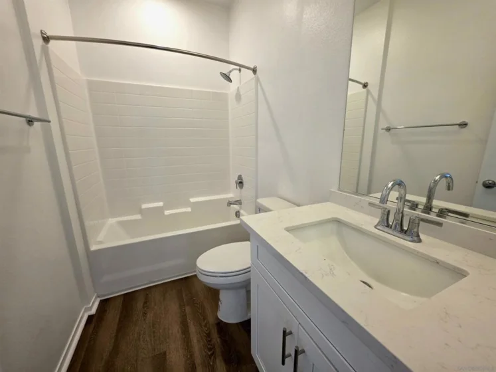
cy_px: 186
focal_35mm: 13
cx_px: 248
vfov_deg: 89.9
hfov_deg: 106.2
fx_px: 186
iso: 125
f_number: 1.9
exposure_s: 1/120
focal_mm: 2.2
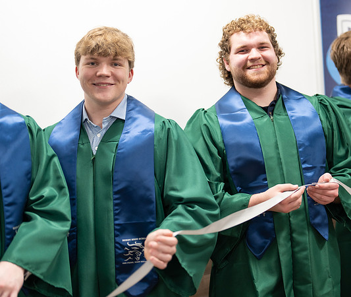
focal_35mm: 62
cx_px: 231
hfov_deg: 29.7
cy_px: 142
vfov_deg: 25.4
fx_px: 658
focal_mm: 50
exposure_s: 1/320
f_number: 1.2
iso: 500
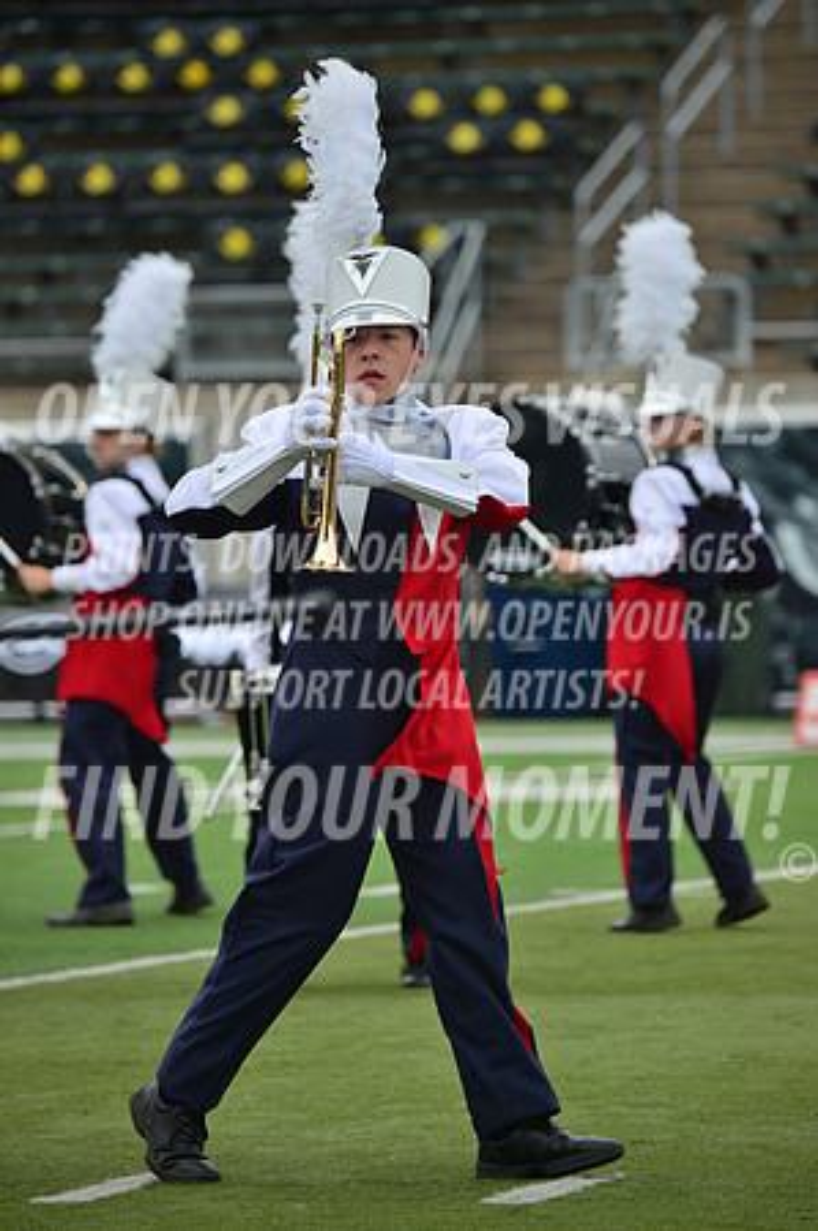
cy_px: 616
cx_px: 409
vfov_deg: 6.7
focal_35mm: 310
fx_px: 10589
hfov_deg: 4.4
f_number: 5.6
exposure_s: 1/1000
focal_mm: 310
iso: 200
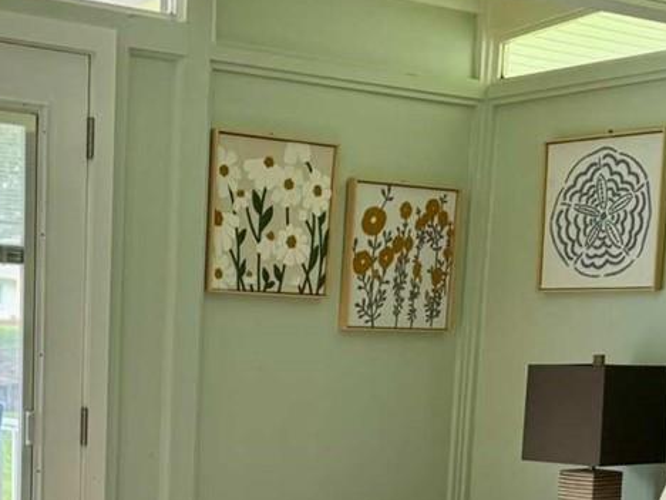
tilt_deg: -9.4
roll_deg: -1.2
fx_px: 1578
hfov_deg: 23.6
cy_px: 588
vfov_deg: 17.2
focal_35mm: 82
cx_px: 182
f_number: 1.78
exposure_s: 1/121
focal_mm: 6.76
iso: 50
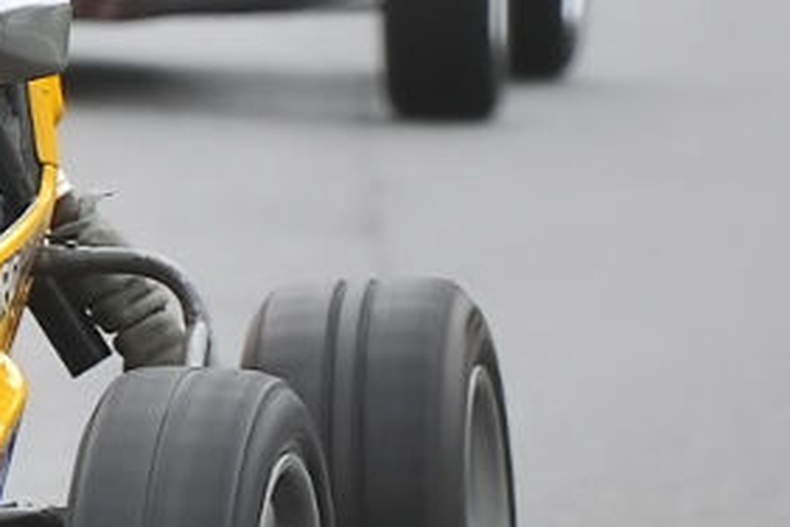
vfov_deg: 1.0
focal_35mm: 1419
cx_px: 146
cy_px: -397
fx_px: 31137
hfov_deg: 1.5
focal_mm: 200
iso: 160
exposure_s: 1/320
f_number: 4.5
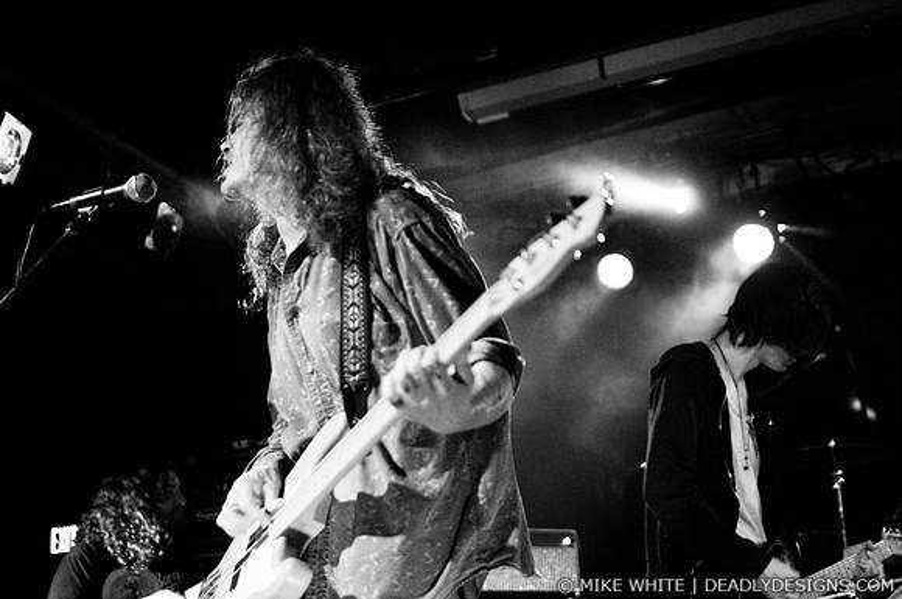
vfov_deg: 29.8
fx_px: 1126
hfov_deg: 43.7
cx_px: 451
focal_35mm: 45
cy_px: 300
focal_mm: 30
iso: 1000
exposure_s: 1/60
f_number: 1.8
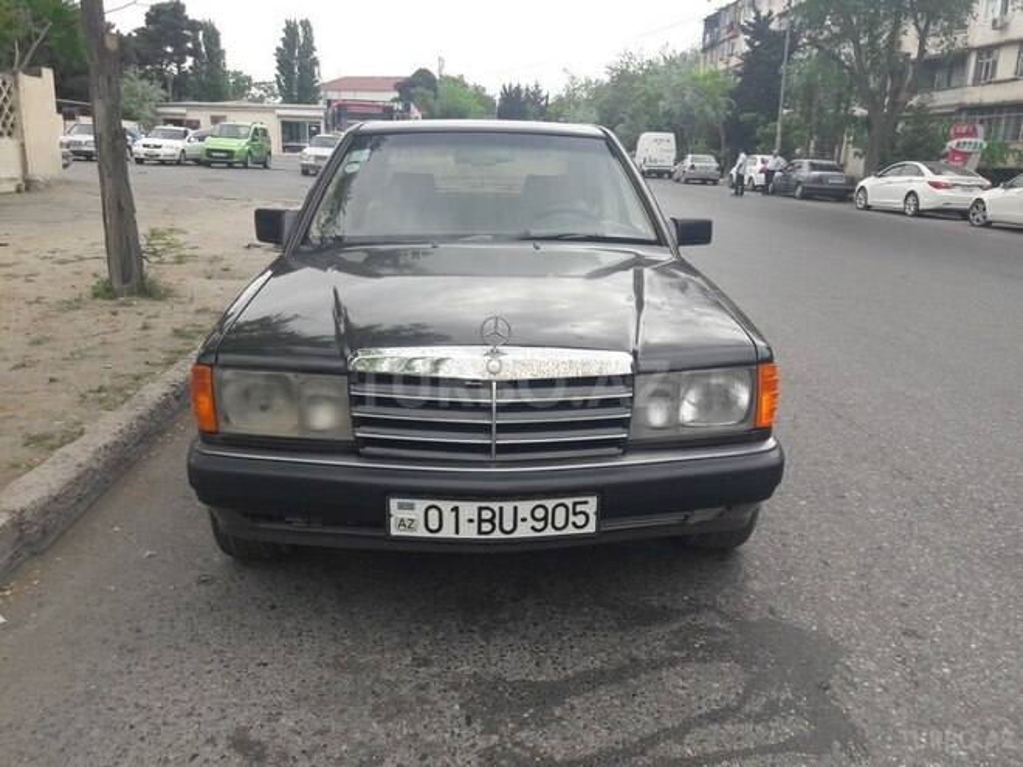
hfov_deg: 63.4
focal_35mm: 28
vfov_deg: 49.7
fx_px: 827
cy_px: 384
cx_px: 512
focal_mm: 3.7
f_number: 1.9
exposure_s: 1/806
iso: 40
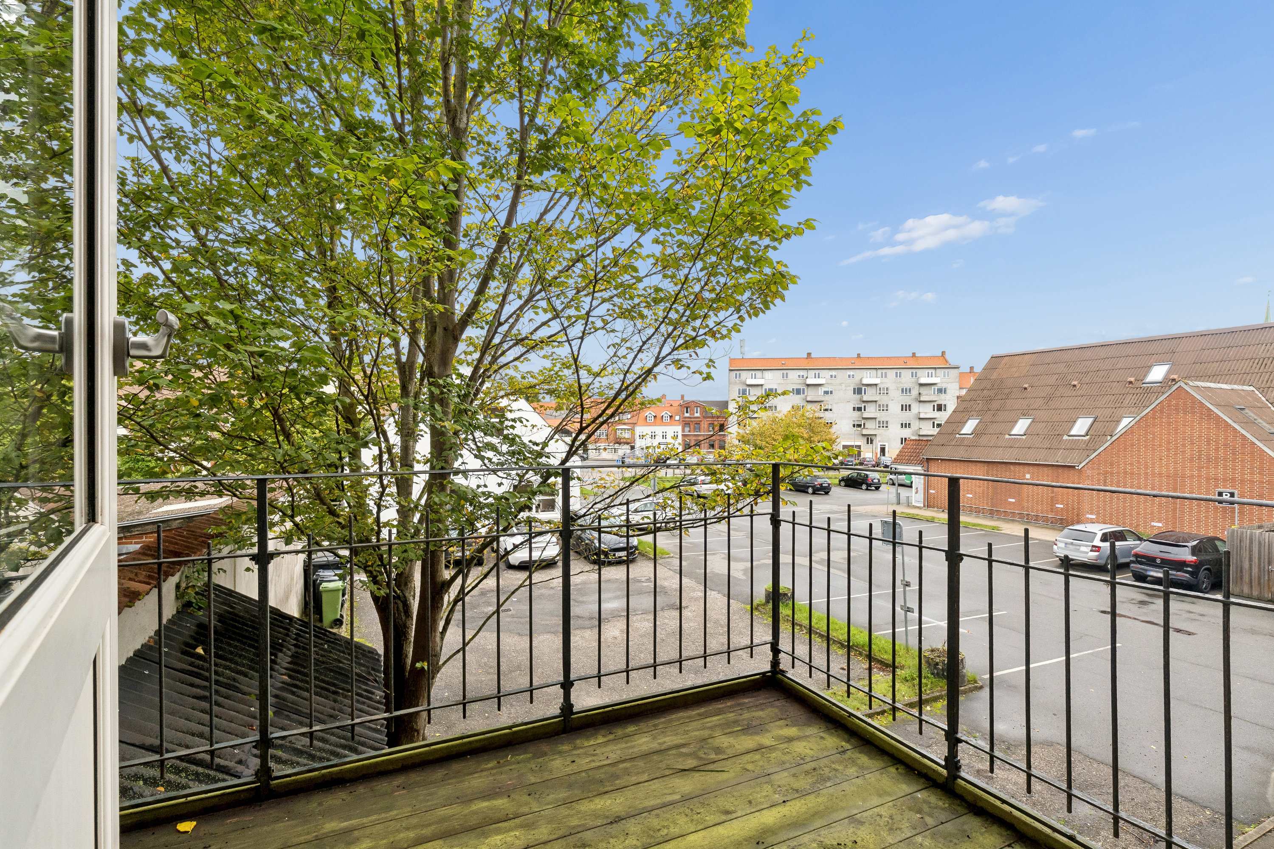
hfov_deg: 95.0
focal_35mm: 16
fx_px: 584
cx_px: 637
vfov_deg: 72.1
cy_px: 424
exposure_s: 1/125
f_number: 8
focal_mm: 11
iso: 250
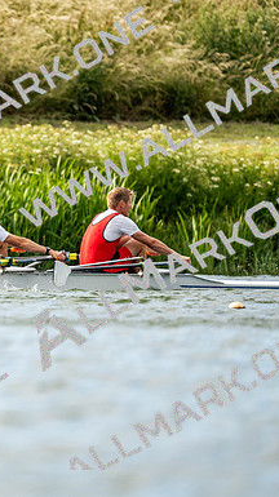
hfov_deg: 1.3
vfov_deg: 2.3
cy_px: 248
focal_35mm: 948
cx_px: -75
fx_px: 12493
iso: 400
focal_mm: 600
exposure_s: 1/2000
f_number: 6.3
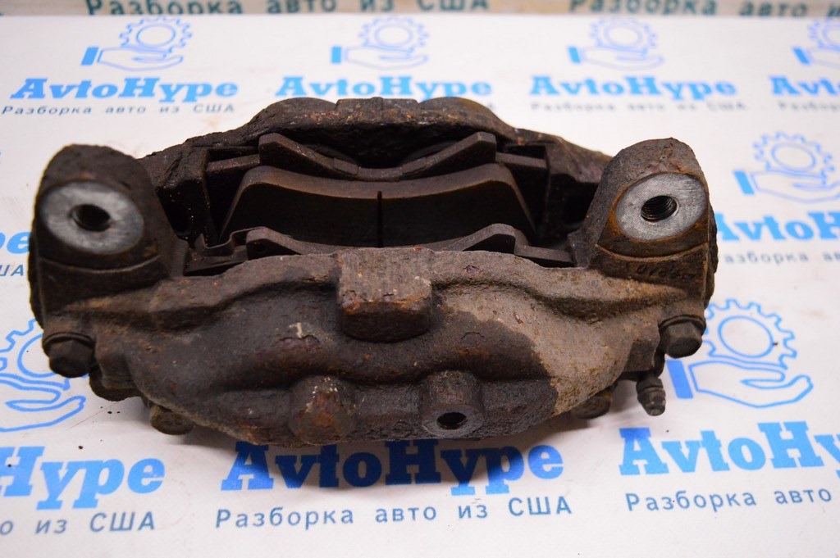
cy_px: 279
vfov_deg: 38.3
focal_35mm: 34
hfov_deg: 55.1
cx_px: 420
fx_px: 804
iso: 3200
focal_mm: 23
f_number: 3.8
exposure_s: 1/320
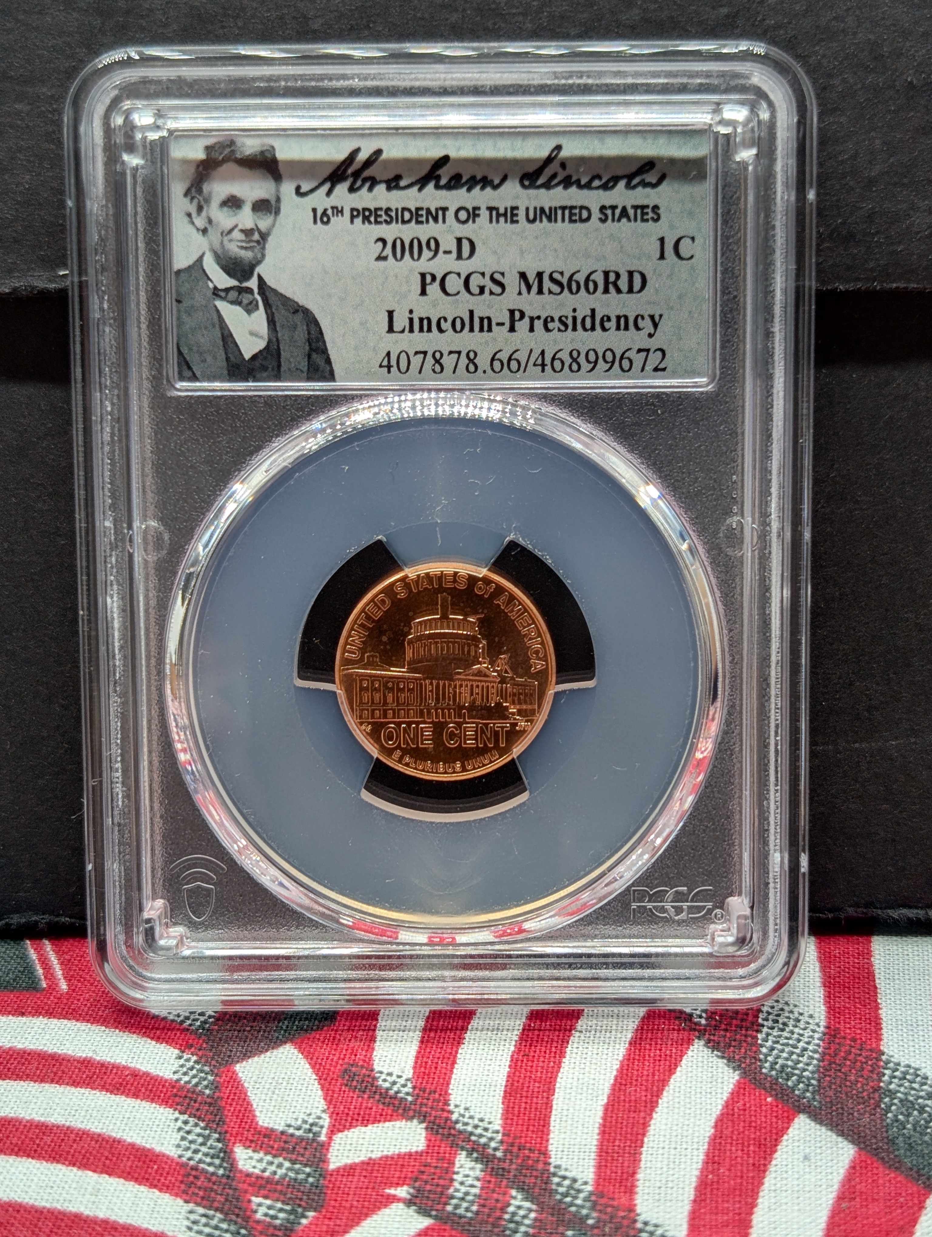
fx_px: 1755
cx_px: 466
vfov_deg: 38.9
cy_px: 618
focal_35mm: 49
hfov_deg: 29.7
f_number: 1.68
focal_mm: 6.9
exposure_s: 1/36.9
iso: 27
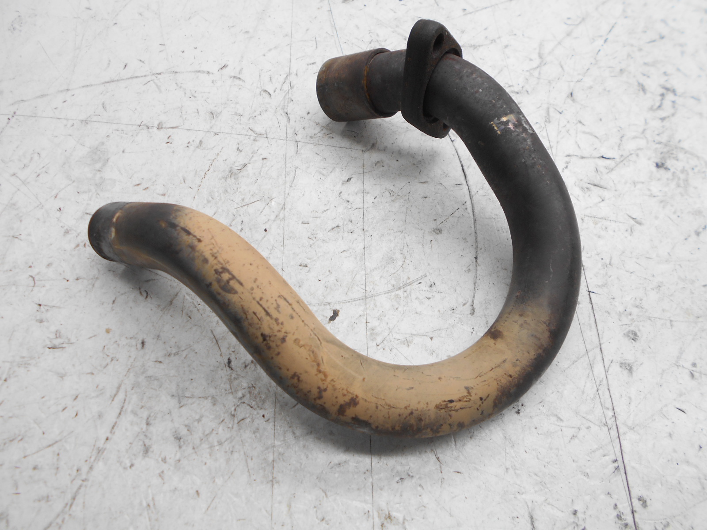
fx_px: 531
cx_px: 354
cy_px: 265
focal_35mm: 26
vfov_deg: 53.1
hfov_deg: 67.3
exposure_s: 1/40
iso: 80
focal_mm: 4.6
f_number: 3.2
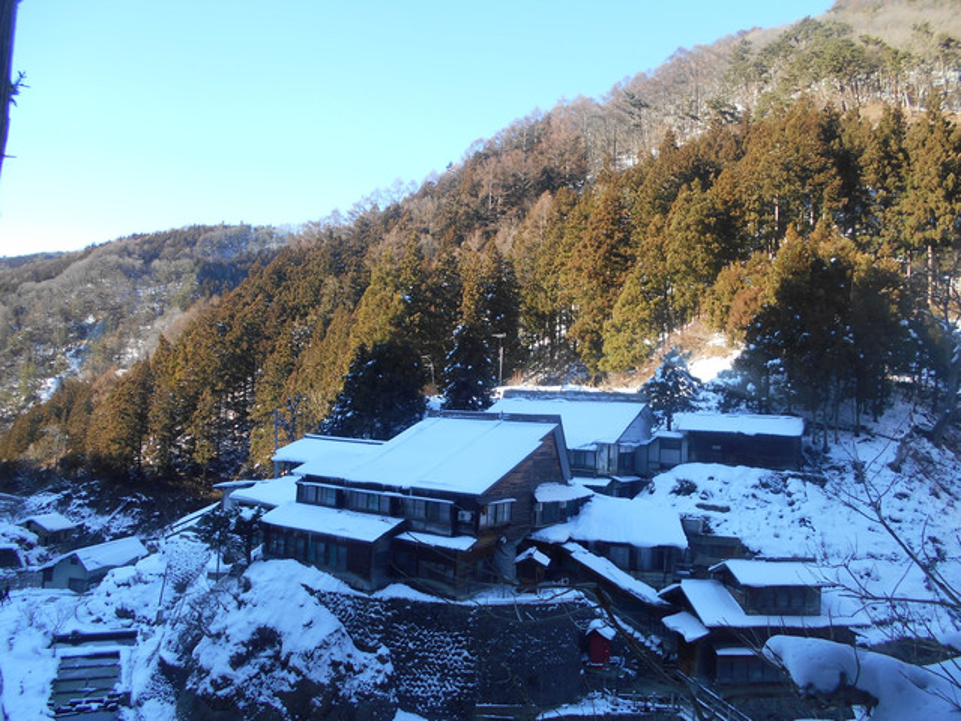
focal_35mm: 26
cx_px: 480
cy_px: 360
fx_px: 722
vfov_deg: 53.1
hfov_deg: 67.3
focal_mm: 4.6
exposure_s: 1/200
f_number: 3.2
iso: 80
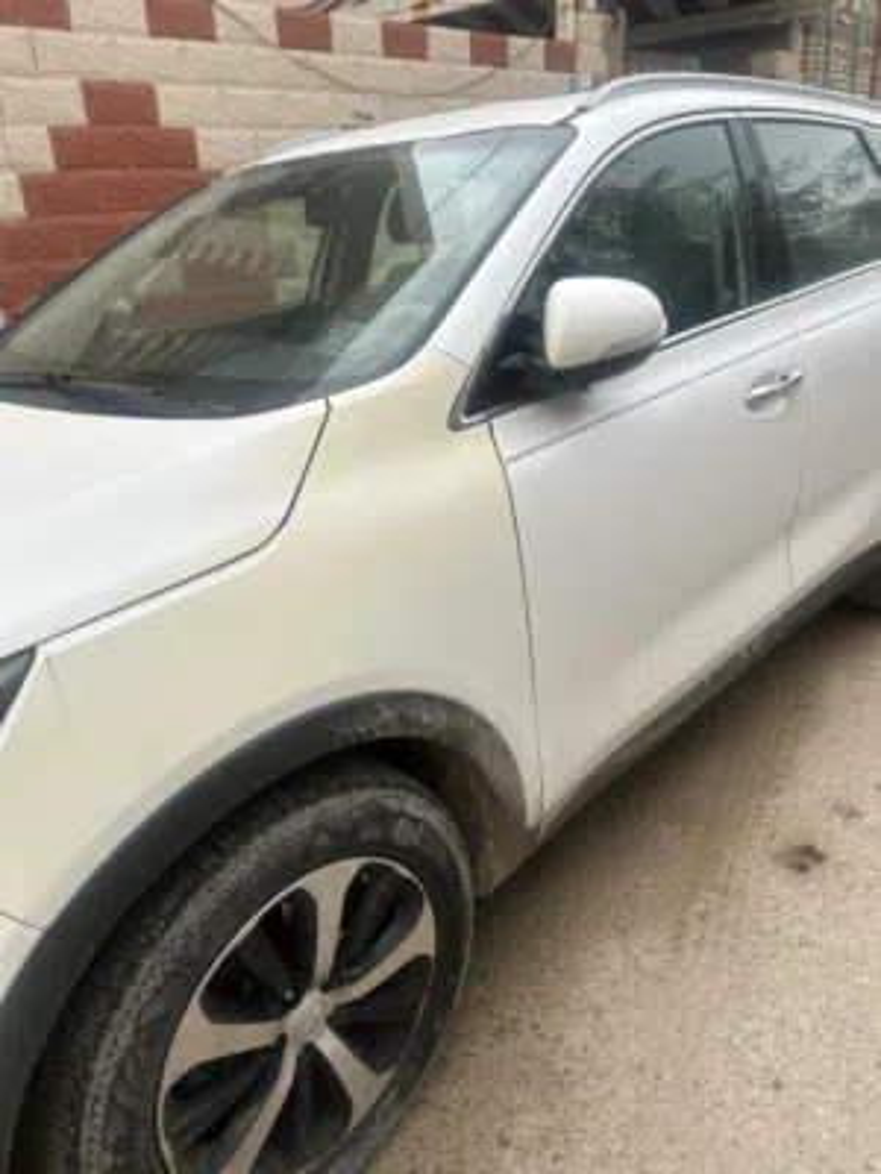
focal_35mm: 26
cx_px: 440
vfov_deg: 67.3
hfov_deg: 53.1
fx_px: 882
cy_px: 587
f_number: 1.5
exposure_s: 1/155
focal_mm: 5.7
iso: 40
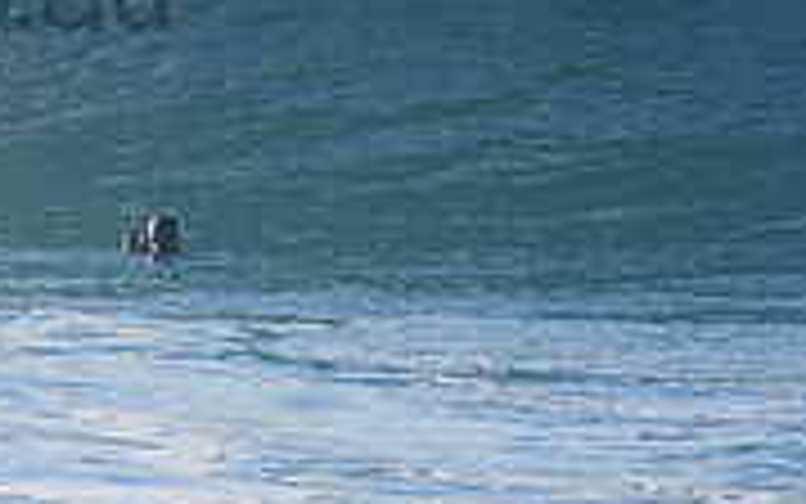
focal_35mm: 2475
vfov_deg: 0.5
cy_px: -74
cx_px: -306
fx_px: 54383
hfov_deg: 0.8
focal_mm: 500
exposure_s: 1/2000
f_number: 5.6
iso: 360
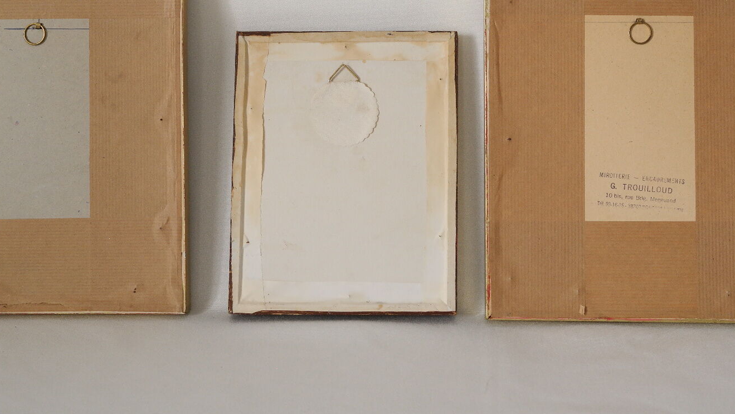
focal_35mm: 59
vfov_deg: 20.2
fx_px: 1150
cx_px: 349
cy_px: 98
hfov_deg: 35.4
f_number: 5.6
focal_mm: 28
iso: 800
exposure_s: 1/30
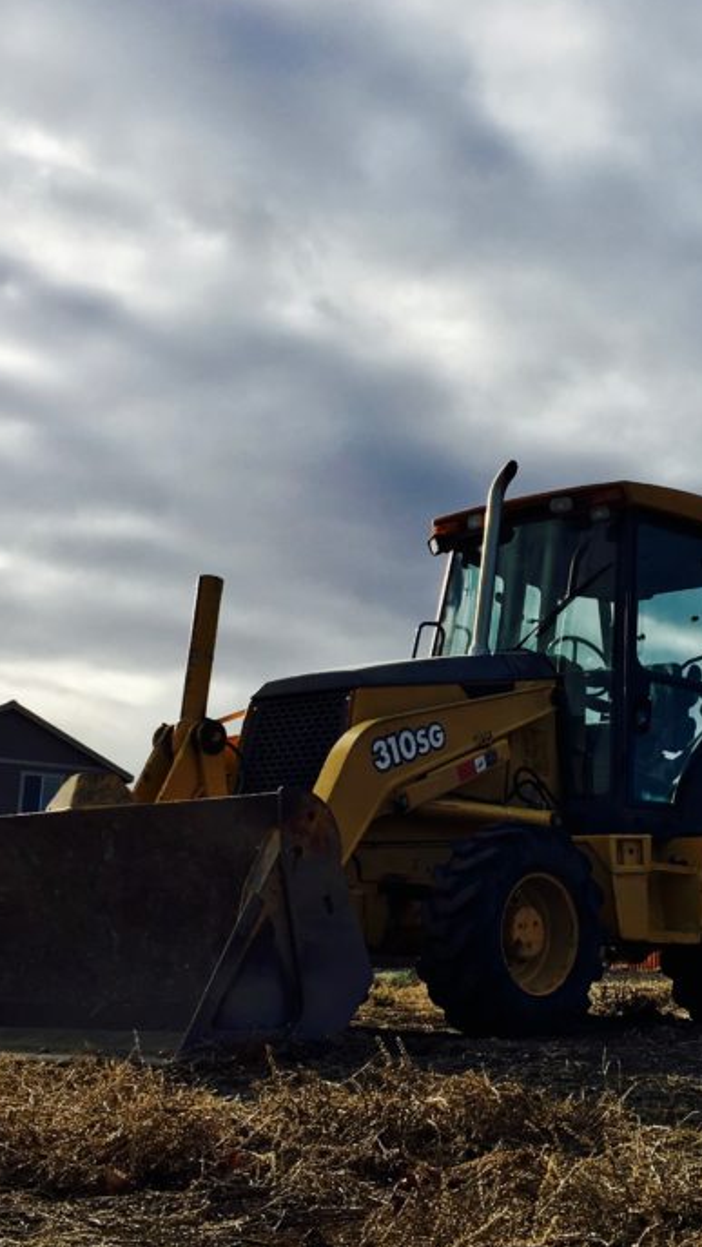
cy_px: 672
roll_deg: -1.7
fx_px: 1622
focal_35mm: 49
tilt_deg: +11.7
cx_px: 532
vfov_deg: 42.1
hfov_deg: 24.1
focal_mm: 4.15
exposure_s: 1/2481
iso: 25
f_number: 2.2
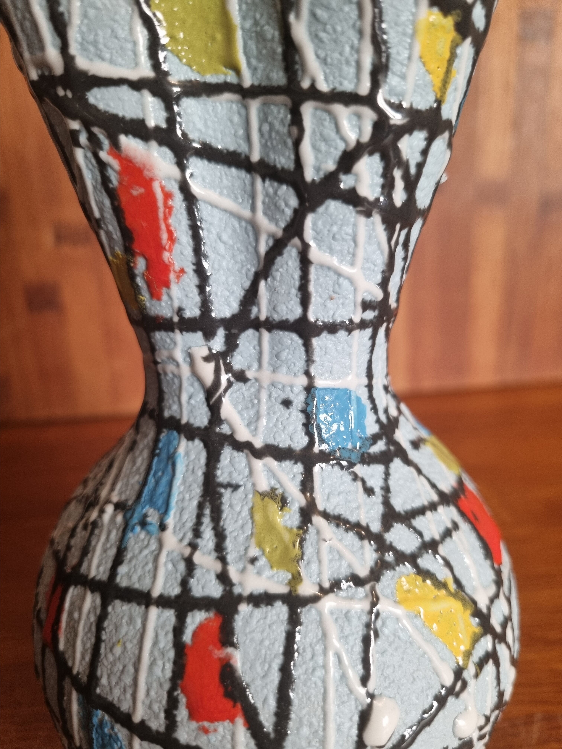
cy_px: 374
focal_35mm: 26
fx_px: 563
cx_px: 281
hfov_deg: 53.1
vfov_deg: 67.3
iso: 250
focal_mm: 5.4
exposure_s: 1/100
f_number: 1.8
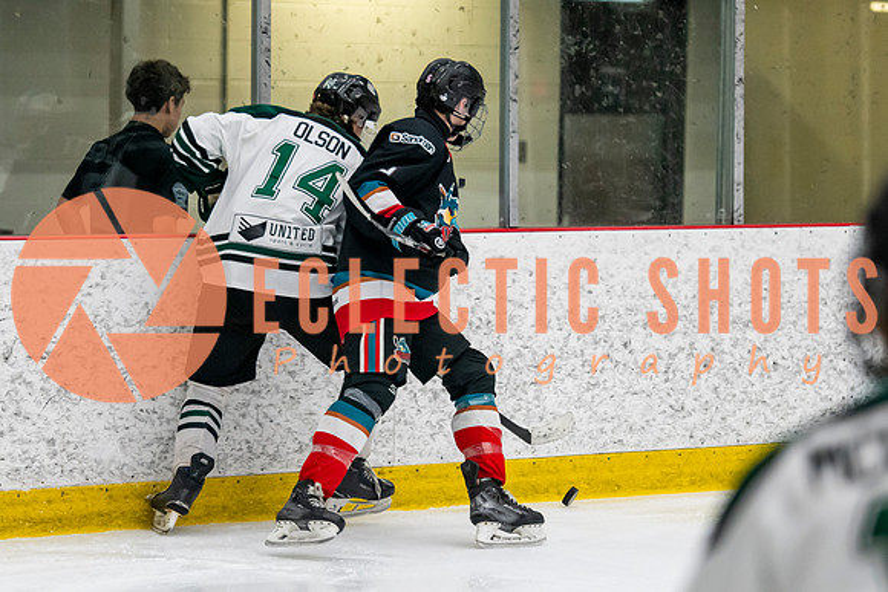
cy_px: 312
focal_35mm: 189
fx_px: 4670
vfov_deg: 7.3
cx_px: 299
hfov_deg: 10.9
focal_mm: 120
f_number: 3.2
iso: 2000
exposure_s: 1/640
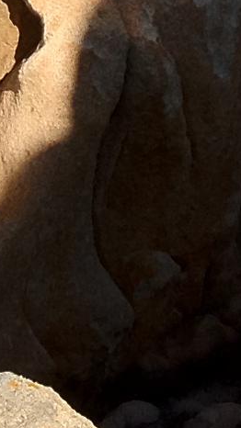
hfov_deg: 4.5
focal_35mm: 267
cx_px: 17
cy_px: -635
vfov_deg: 7.5
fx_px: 3034
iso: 64
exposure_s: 1/2632
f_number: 2.4
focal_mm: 4.28
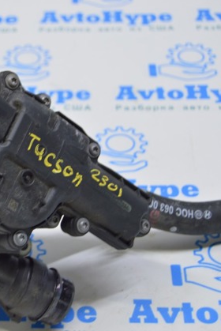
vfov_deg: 21.2
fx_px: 882
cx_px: -3
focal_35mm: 96
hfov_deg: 14.0
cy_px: 164
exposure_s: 1/20
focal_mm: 42
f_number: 5.6
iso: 400
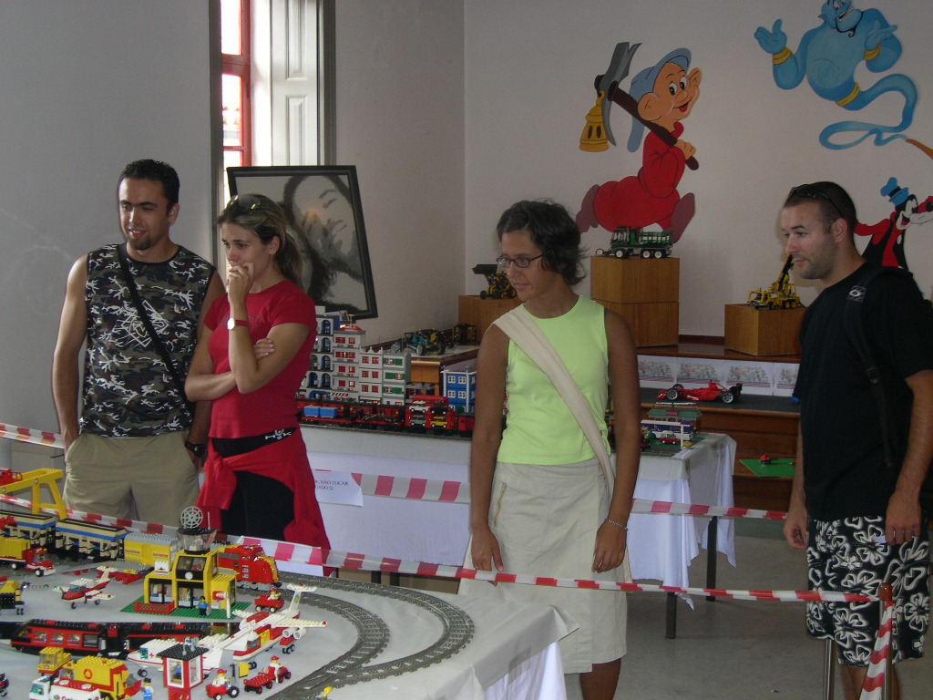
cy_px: 350
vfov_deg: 28.0
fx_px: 1402
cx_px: 466
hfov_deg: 36.8
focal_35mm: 52
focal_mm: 11.1
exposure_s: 1/60
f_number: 3.2
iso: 191
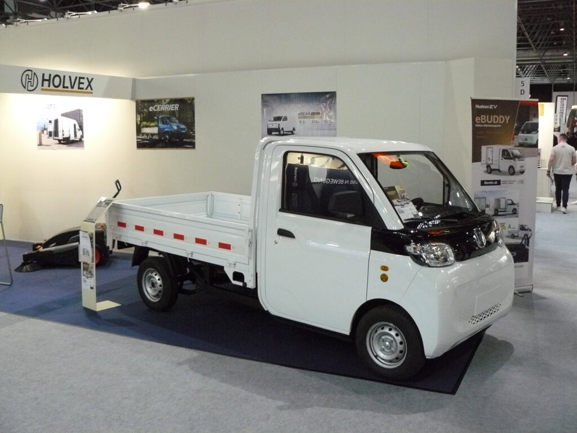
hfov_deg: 51.4
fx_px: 600
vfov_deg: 39.7
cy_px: 216
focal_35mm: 36
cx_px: 288
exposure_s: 1/60
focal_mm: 6
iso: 400
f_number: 2.8
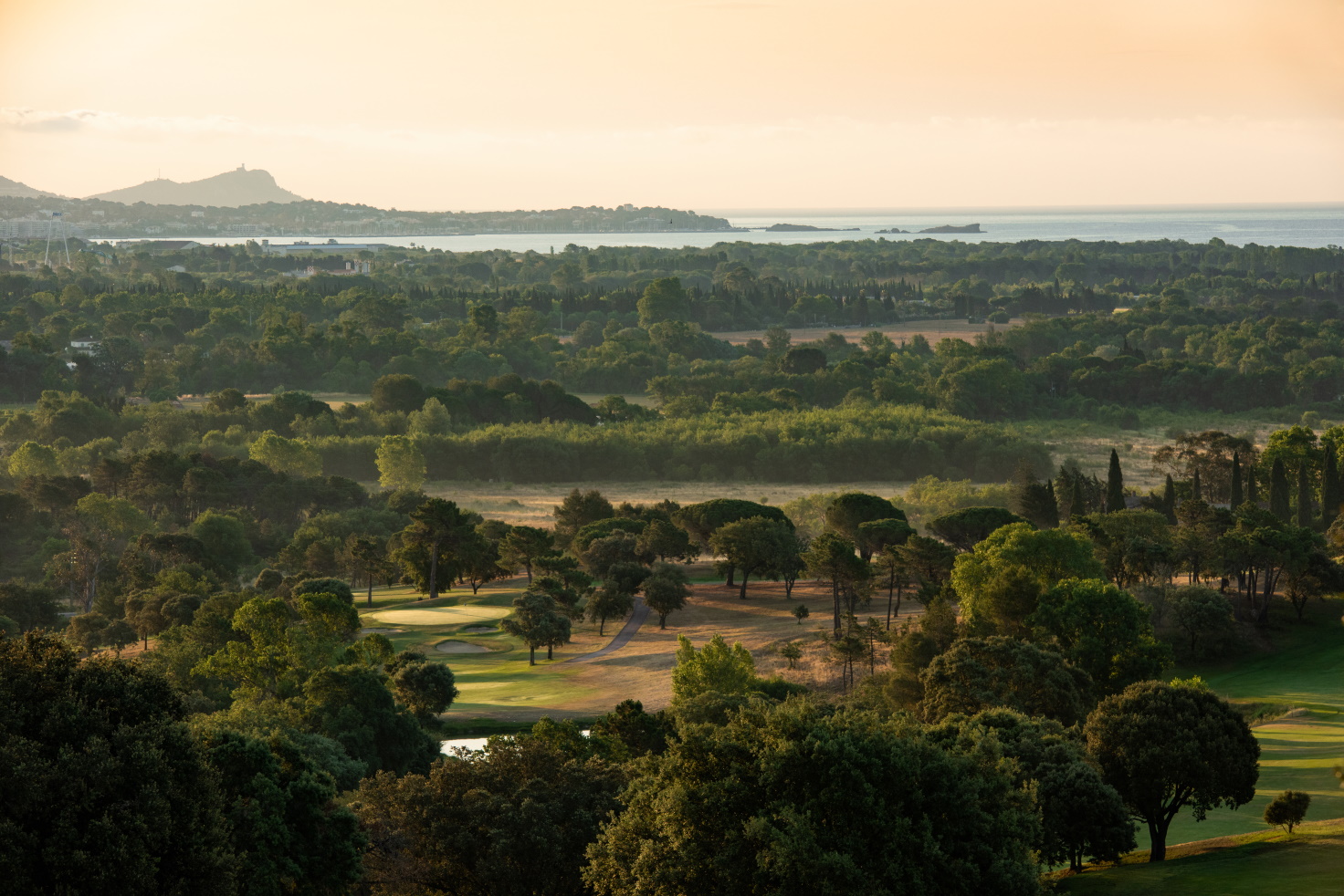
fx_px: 5227
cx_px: 672
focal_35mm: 140
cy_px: 448
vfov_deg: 9.8
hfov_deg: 14.7
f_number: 8
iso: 400
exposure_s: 1/320
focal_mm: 140
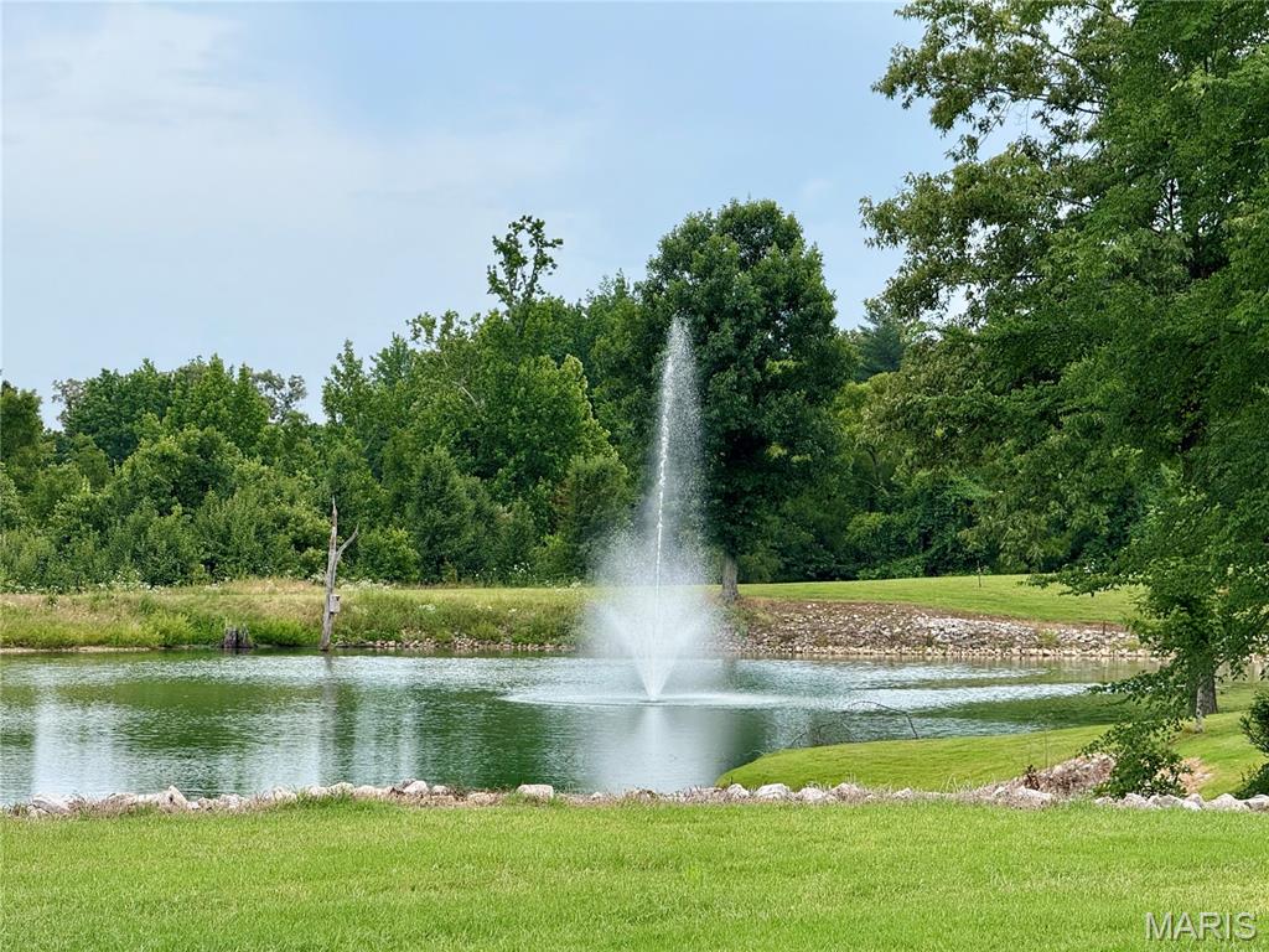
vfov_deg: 12.3
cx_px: 634
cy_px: 476
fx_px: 4399
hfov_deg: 16.4
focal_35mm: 120
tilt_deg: +0.7
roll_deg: -0.7
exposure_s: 1/281
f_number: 2.8
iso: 50
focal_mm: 15.66
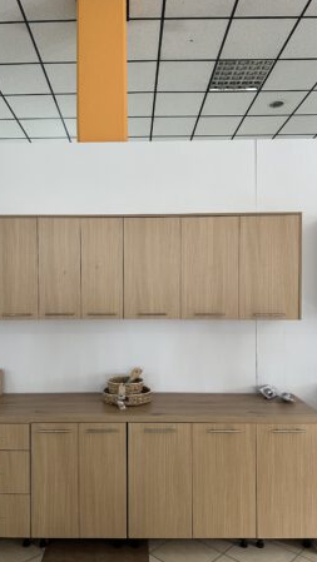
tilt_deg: +0.8
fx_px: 403
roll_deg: +0.5
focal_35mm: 27
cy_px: 284
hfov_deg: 42.7
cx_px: 123
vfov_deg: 69.8
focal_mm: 6.86
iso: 250
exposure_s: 1/60
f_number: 1.78
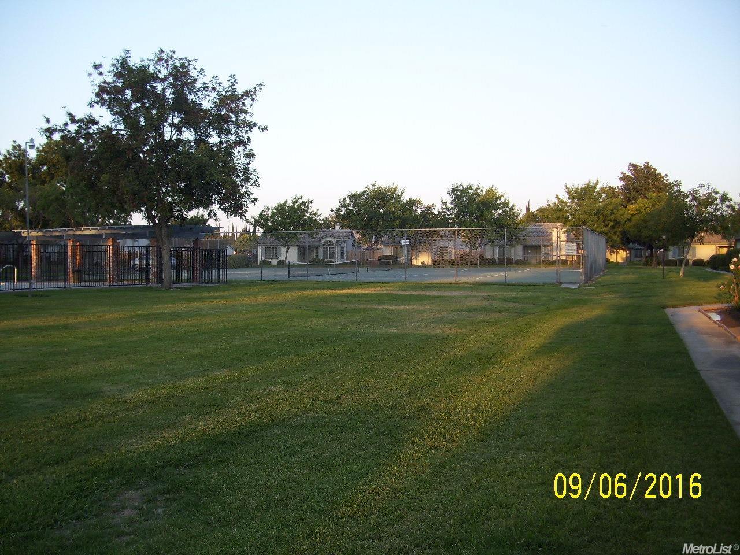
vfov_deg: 41.8
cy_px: 278
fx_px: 727
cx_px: 370
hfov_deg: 54.0
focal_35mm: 34
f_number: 2.9
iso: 80
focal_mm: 5.7
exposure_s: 1/160
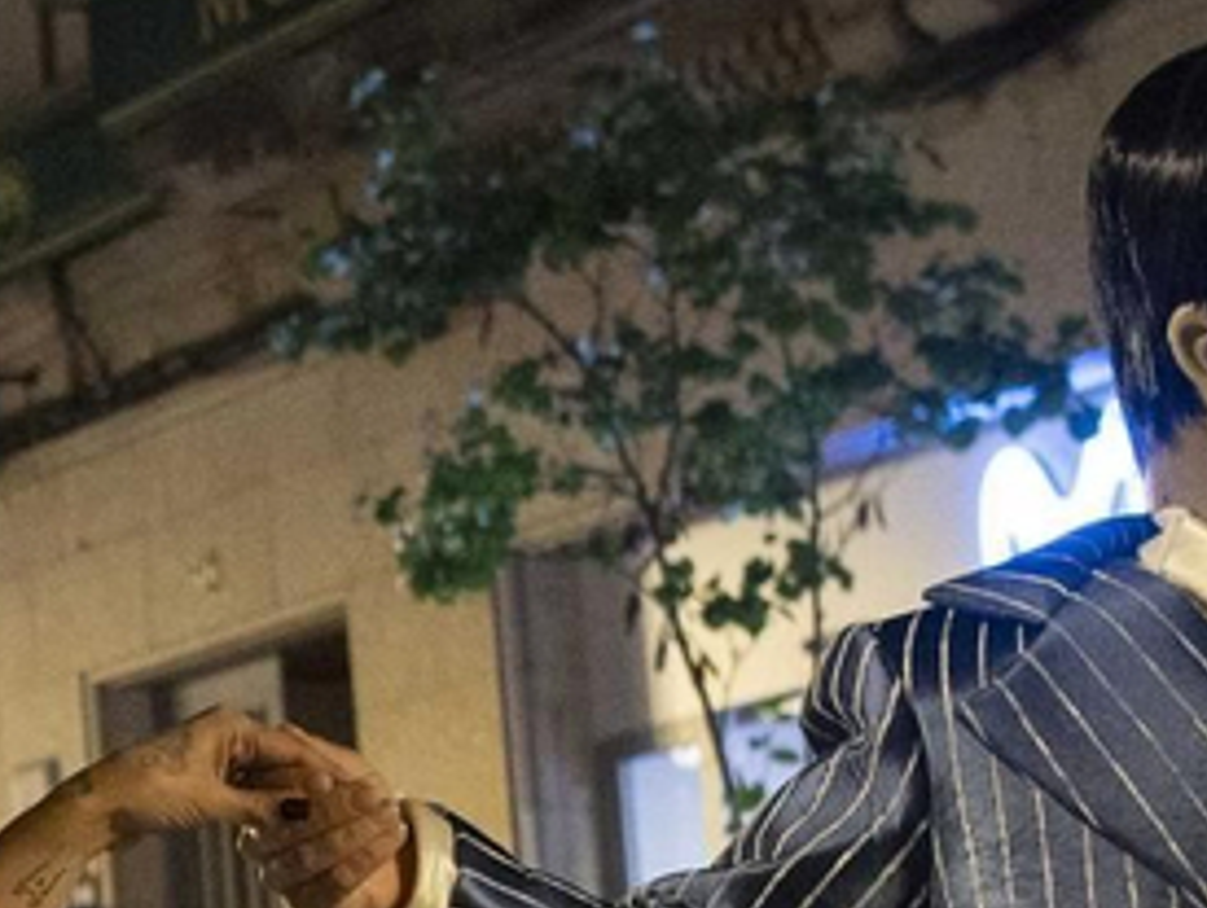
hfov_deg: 13.6
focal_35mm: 134
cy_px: 1103
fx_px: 4678
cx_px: -720
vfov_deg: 10.9
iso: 3200
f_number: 3.2
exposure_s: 1/160
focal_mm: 24
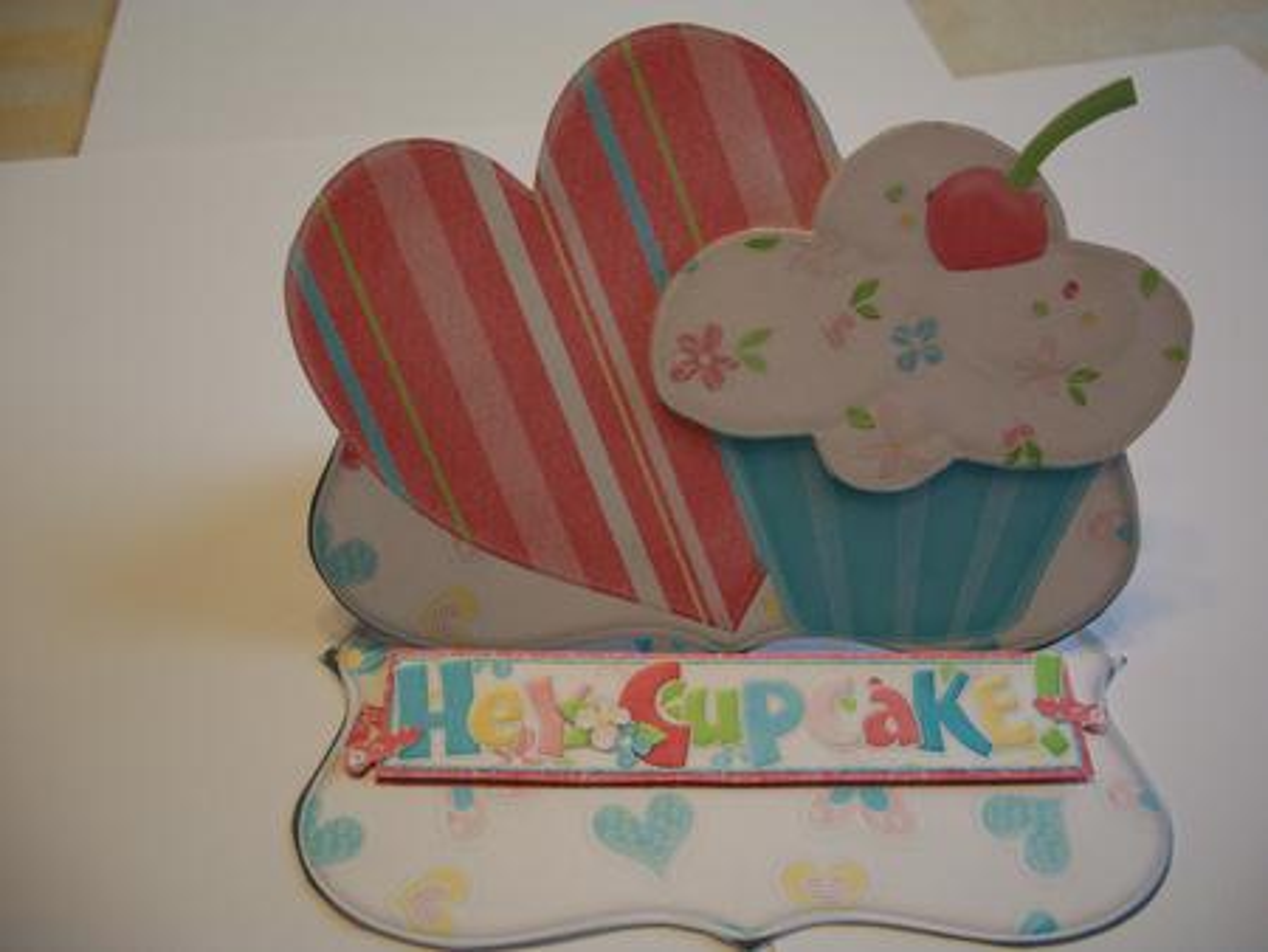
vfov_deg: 40.7
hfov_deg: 52.6
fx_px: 1283
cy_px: 476
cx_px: 634
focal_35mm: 35
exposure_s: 1/100
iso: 80
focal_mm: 6.3
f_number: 3.1
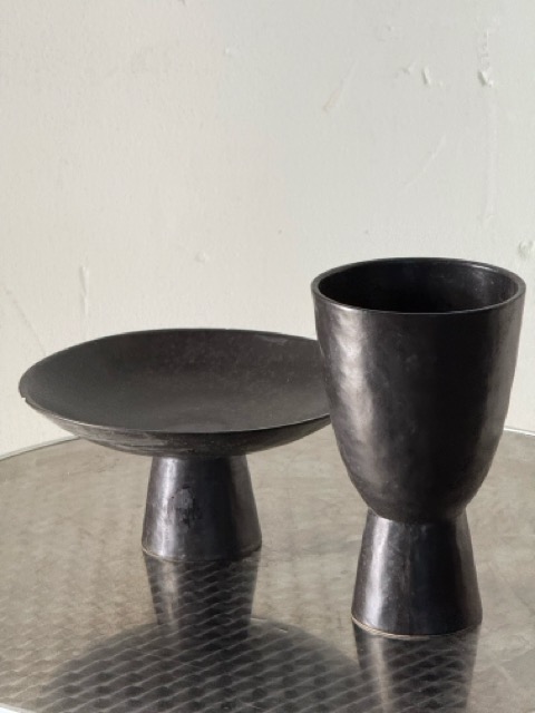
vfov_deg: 16.4
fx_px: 2473
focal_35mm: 120
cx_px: 268
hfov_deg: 12.3
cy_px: 356
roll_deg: +1.6
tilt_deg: -15.2
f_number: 2.8
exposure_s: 1/50
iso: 500
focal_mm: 15.66
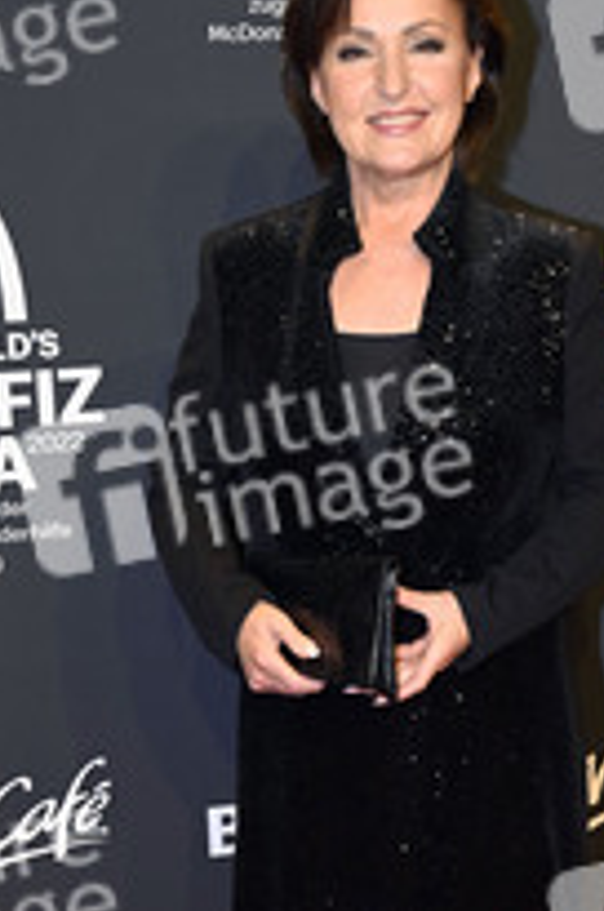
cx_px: 373
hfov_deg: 17.0
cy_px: 693
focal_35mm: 80
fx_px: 2020
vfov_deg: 25.1
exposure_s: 1/60
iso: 500
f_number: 6.3
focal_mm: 41
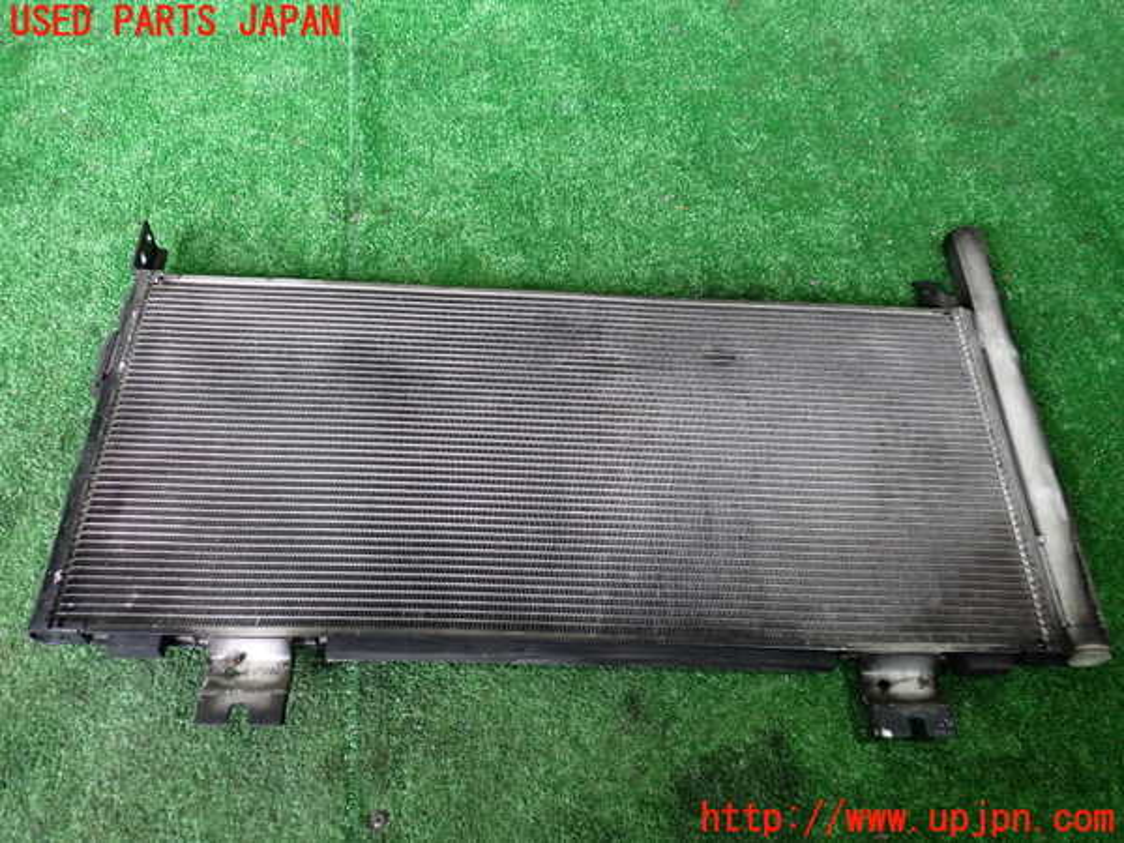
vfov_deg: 46.8
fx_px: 974
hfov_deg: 60.0
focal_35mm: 30
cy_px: 422
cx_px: 562
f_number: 2.3
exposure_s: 1/30
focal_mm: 5.4
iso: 400
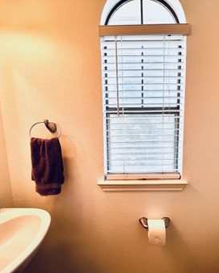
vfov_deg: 86.2
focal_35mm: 18
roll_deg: +1.3
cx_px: 135
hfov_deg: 72.8
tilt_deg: -7.5
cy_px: 144
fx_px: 146
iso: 40
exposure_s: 1/120
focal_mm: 1.57
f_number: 1.8
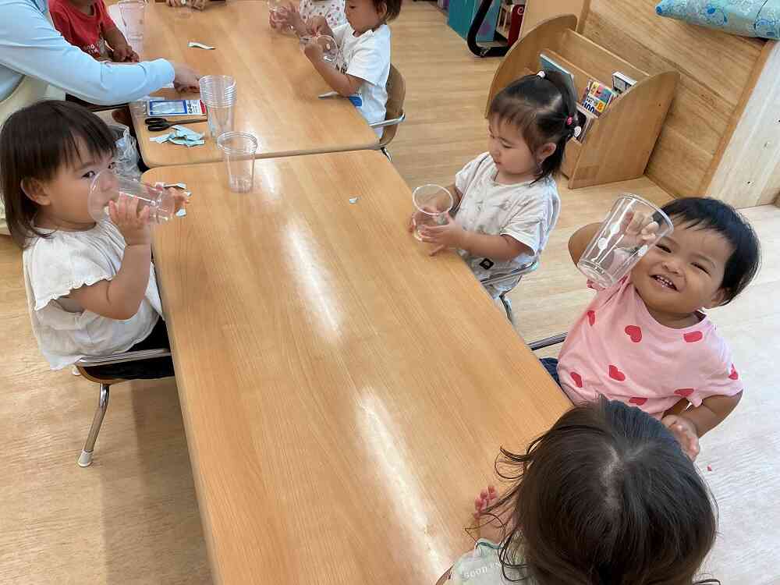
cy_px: 292
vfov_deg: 48.2
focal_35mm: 29
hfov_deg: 61.7
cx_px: 390
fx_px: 653
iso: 40
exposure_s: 1/120
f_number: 1.8
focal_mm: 3
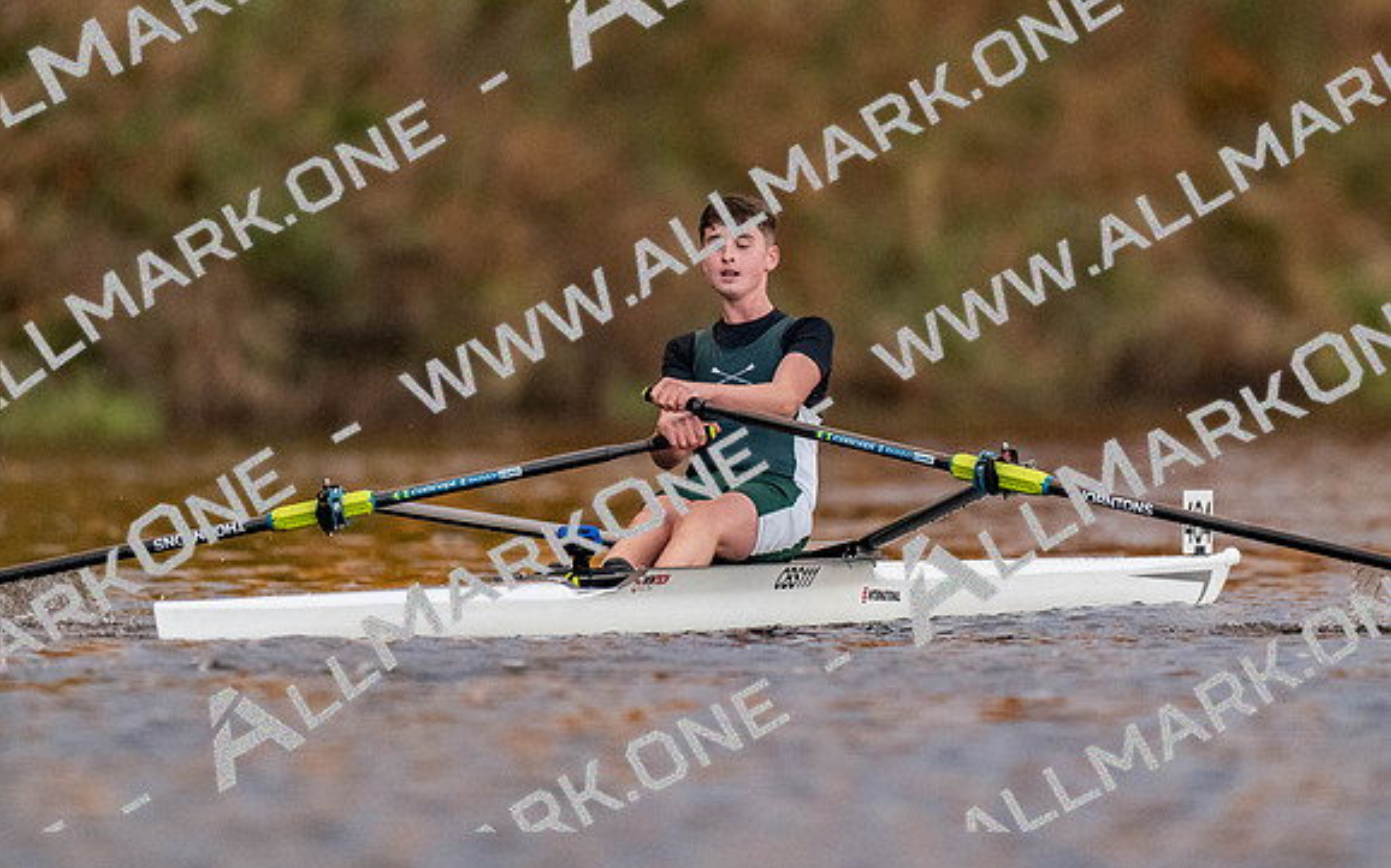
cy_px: 421
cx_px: 696
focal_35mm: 920
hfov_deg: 2.3
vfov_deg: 1.4
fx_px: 34870
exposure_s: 1/2000
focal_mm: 600
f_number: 4
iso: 4500
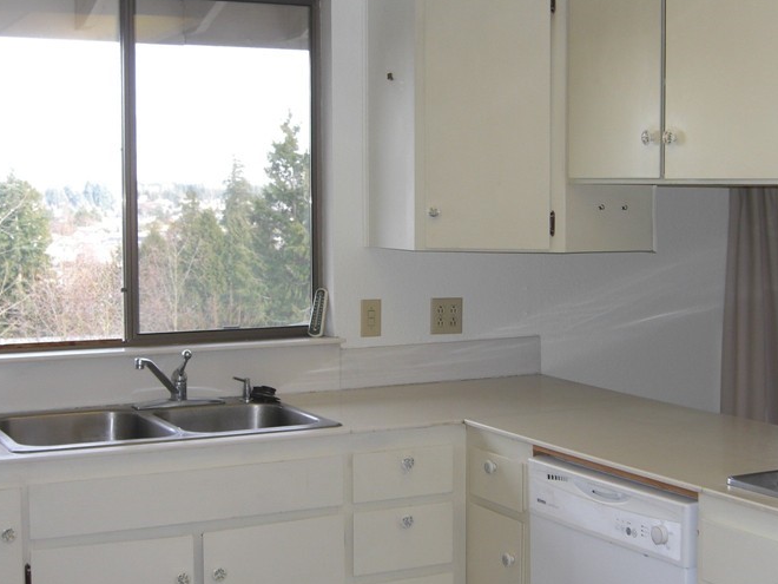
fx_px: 1326
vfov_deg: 24.8
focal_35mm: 59
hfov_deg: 32.6
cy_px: 294
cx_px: 461
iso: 100
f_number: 2.8
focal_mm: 7.9
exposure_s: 1/80
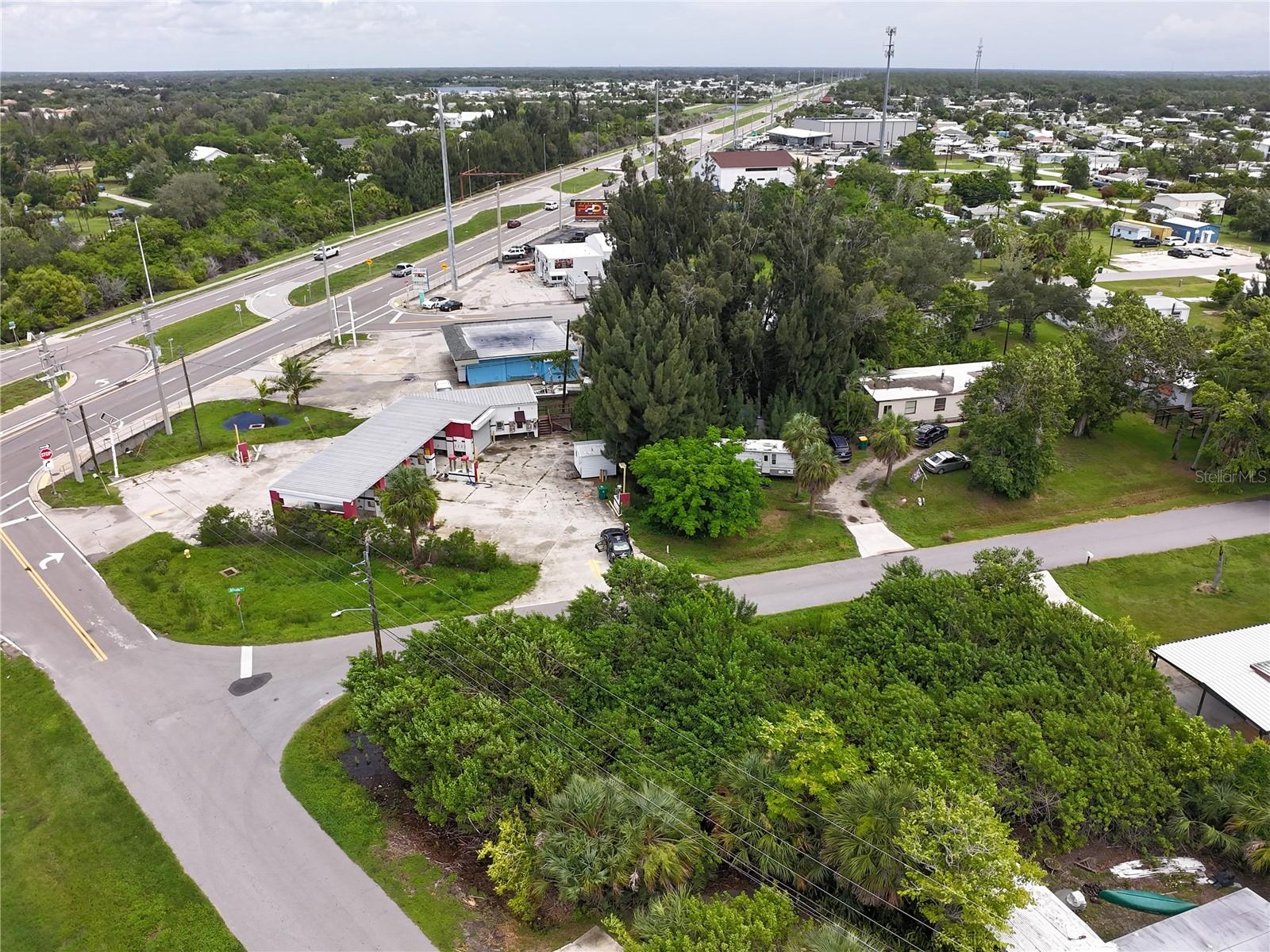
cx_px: 635
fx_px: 881
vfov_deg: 56.8
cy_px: 476
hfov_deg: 71.6
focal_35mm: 24
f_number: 2.8
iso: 100
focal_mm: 4.55
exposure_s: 1/500
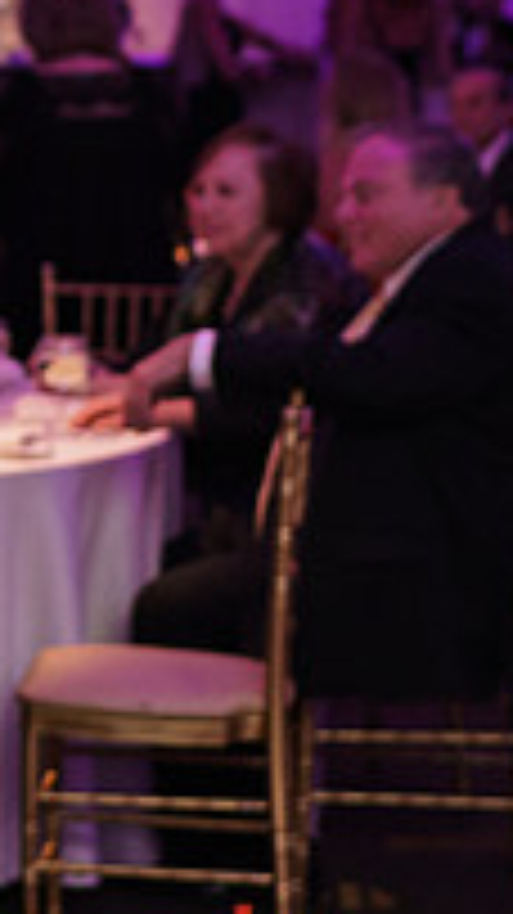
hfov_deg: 7.3
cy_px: 268
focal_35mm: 156
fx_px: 3777
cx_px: -752
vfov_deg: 13.8
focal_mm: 35
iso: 1000
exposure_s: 1/200
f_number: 2
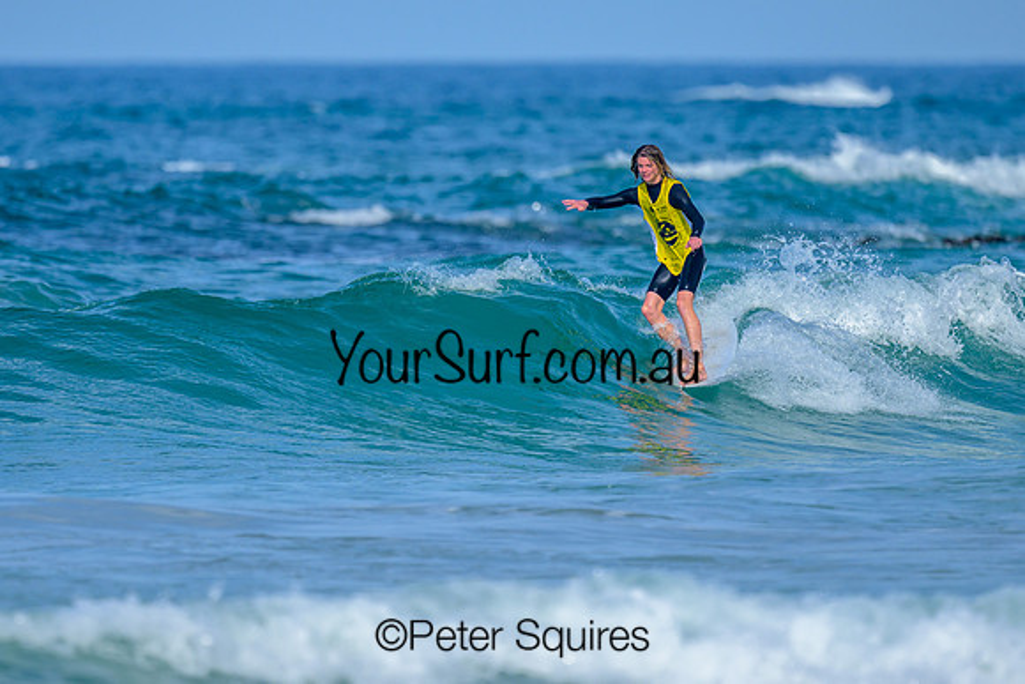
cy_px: 297
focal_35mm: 1100
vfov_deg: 1.3
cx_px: 470
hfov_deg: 1.9
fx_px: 31325
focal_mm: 800
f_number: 6.3
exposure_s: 1/2000
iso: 250
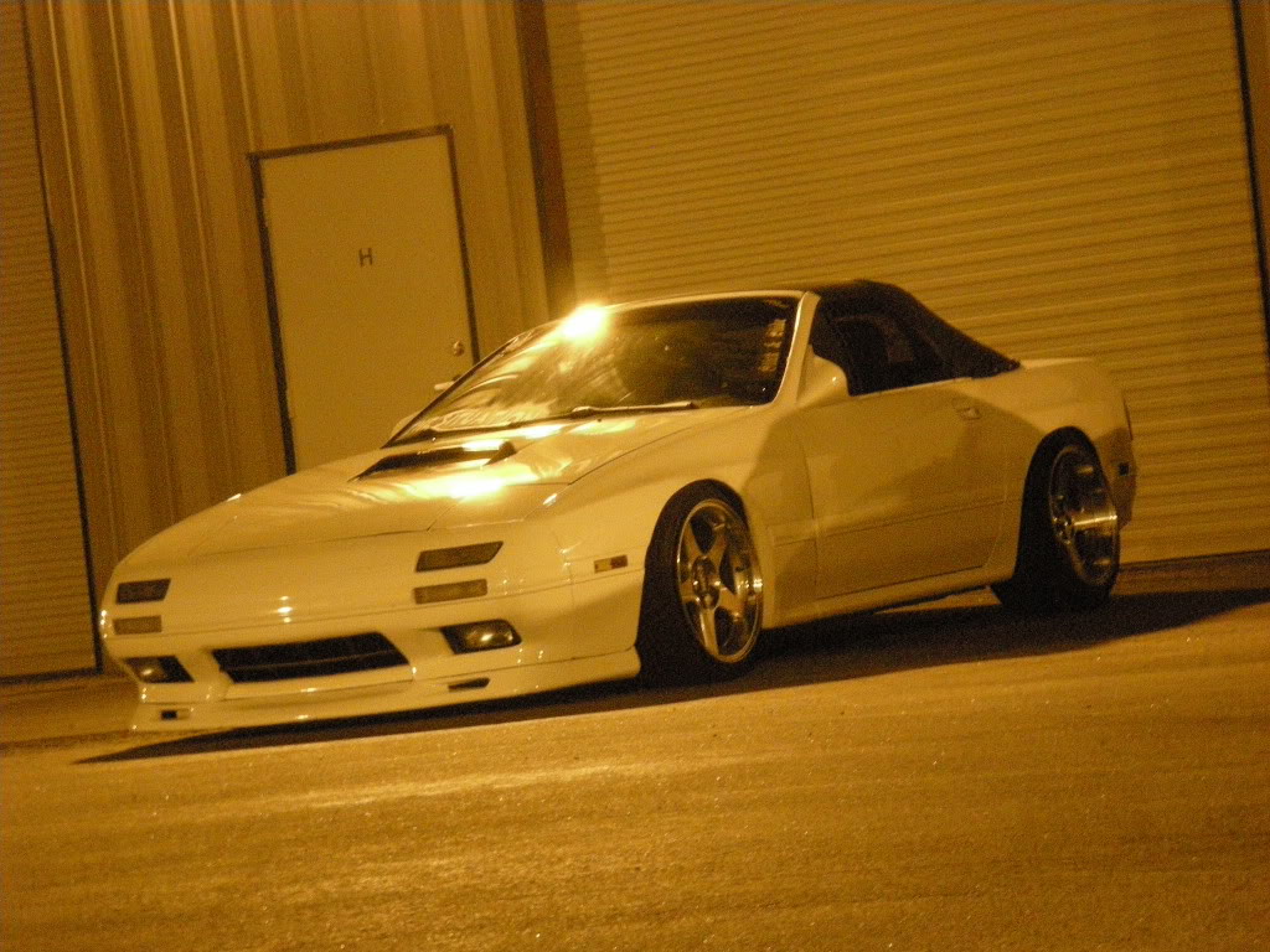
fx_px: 4182
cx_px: 635
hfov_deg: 17.3
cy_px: 476
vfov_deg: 13.0
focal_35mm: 114
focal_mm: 18.9
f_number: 5.9
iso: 800
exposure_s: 1/1.8
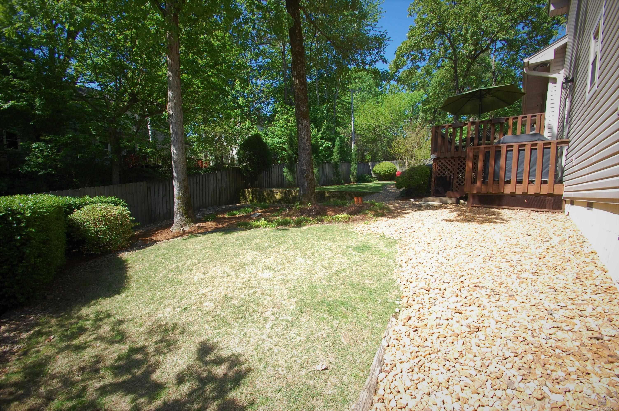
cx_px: 310
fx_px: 258
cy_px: 206
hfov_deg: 100.4
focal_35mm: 15
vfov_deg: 77.2
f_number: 8
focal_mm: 10
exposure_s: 1/250
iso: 200
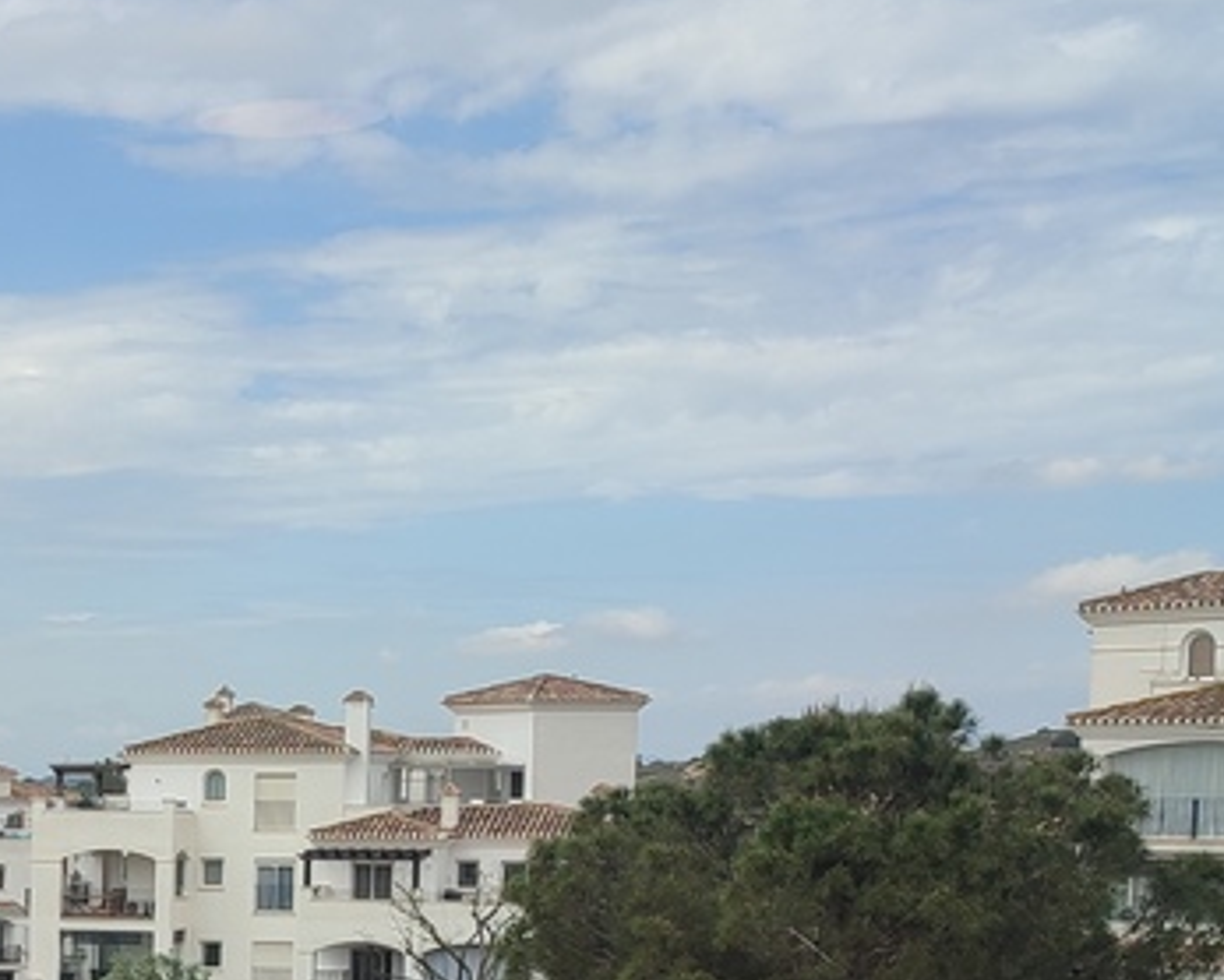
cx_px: -554
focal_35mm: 90
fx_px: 3262
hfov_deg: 19.0
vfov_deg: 16.5
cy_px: 1107
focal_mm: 6.04
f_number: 1.9
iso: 50
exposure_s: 1/561
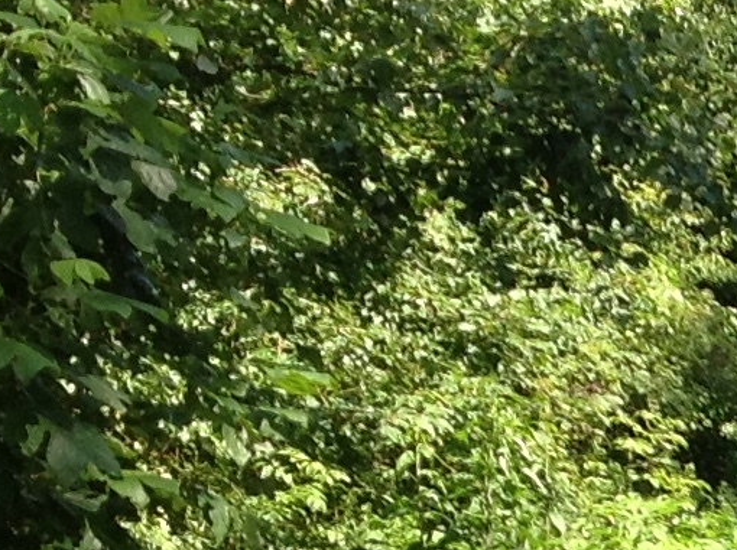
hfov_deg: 10.3
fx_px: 3784
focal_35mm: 178
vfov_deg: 8.1
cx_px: 1438
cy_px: 912
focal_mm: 4.28
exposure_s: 1/343
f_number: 2.4
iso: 50
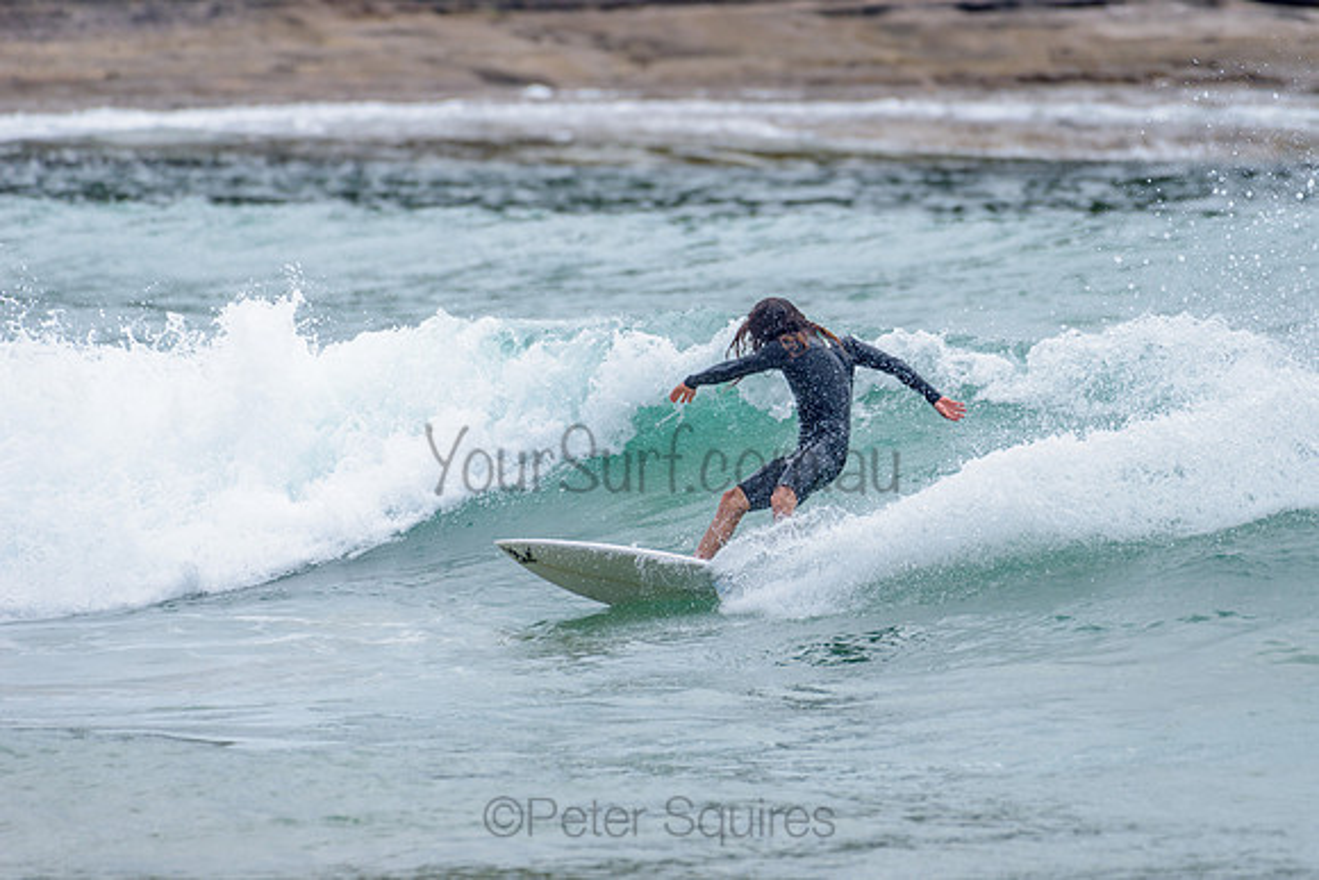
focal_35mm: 613
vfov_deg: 2.2
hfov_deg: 3.4
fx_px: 22468
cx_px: 809
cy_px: 340
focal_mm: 500
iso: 320
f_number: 5.6
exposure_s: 1/2000
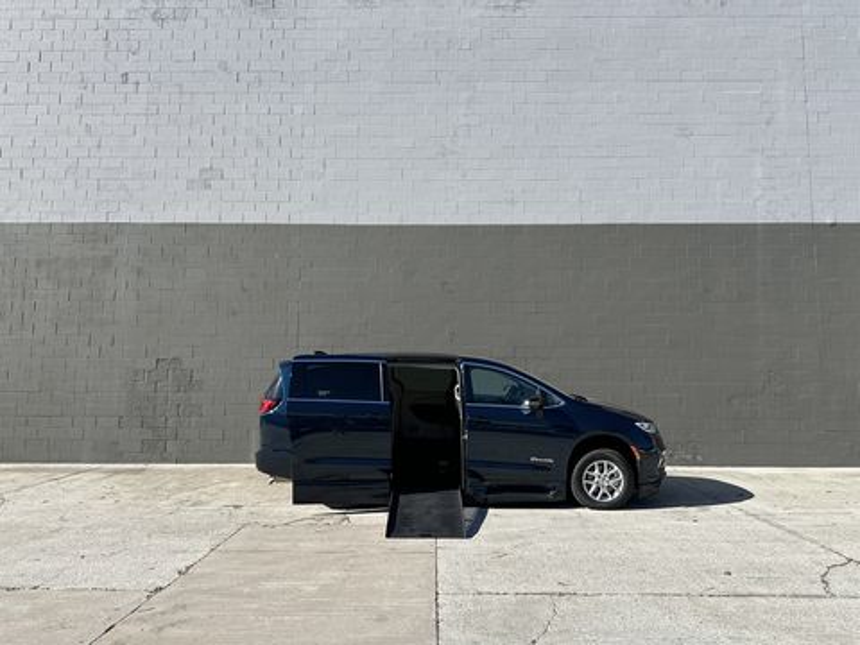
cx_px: 430
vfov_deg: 56.8
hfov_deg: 71.6
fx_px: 596
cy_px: 322
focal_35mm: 24
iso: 80
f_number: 1.78
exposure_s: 1/3861
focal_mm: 6.86
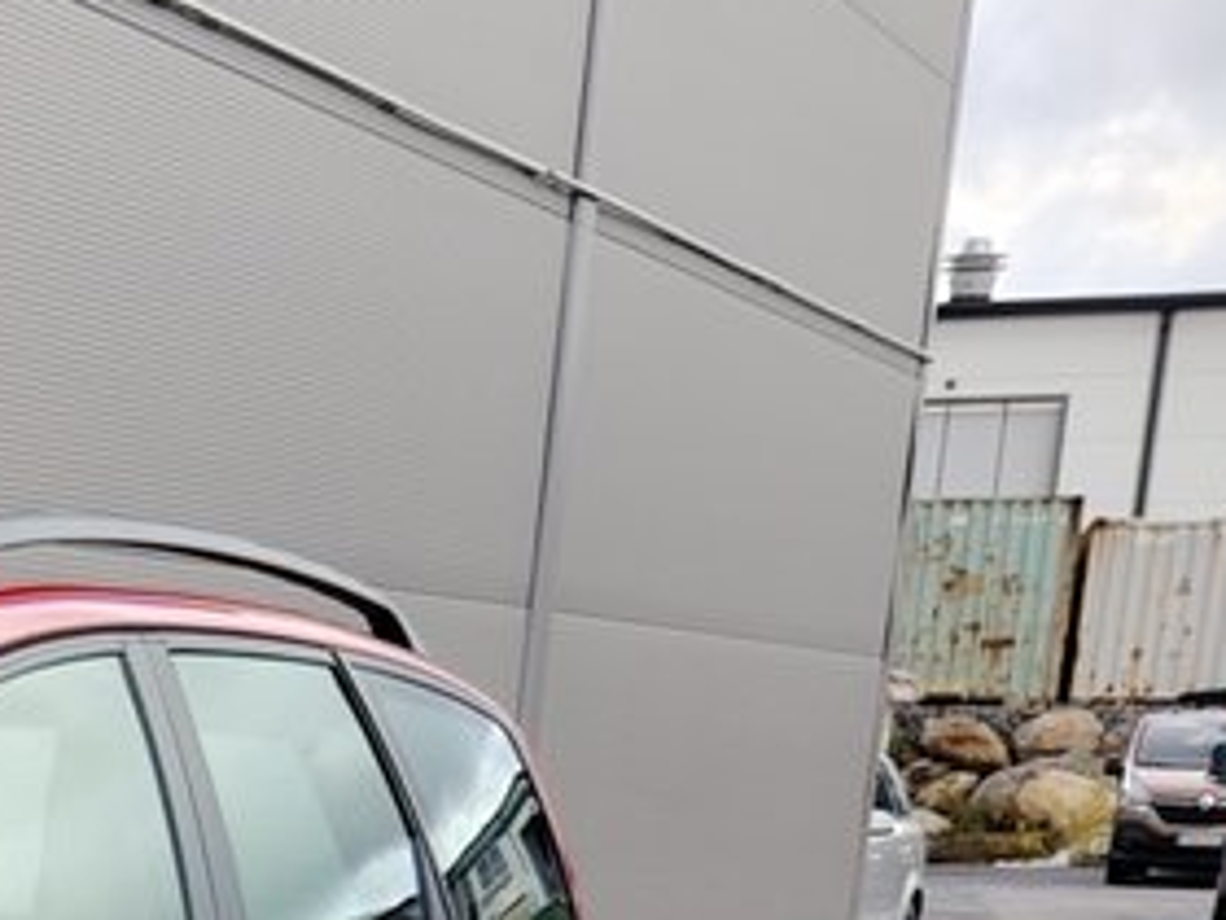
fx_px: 3648
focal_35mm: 103
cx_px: -1011
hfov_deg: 16.0
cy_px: 1669
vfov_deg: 13.0
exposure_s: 1/202
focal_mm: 5.25
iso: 100
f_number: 1.75
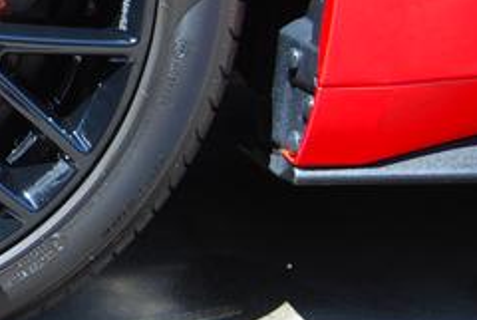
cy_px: 16
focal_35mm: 100
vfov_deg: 13.6
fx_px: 1327
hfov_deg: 18.5
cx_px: -195
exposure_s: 1/50
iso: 100
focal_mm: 20
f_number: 3.8
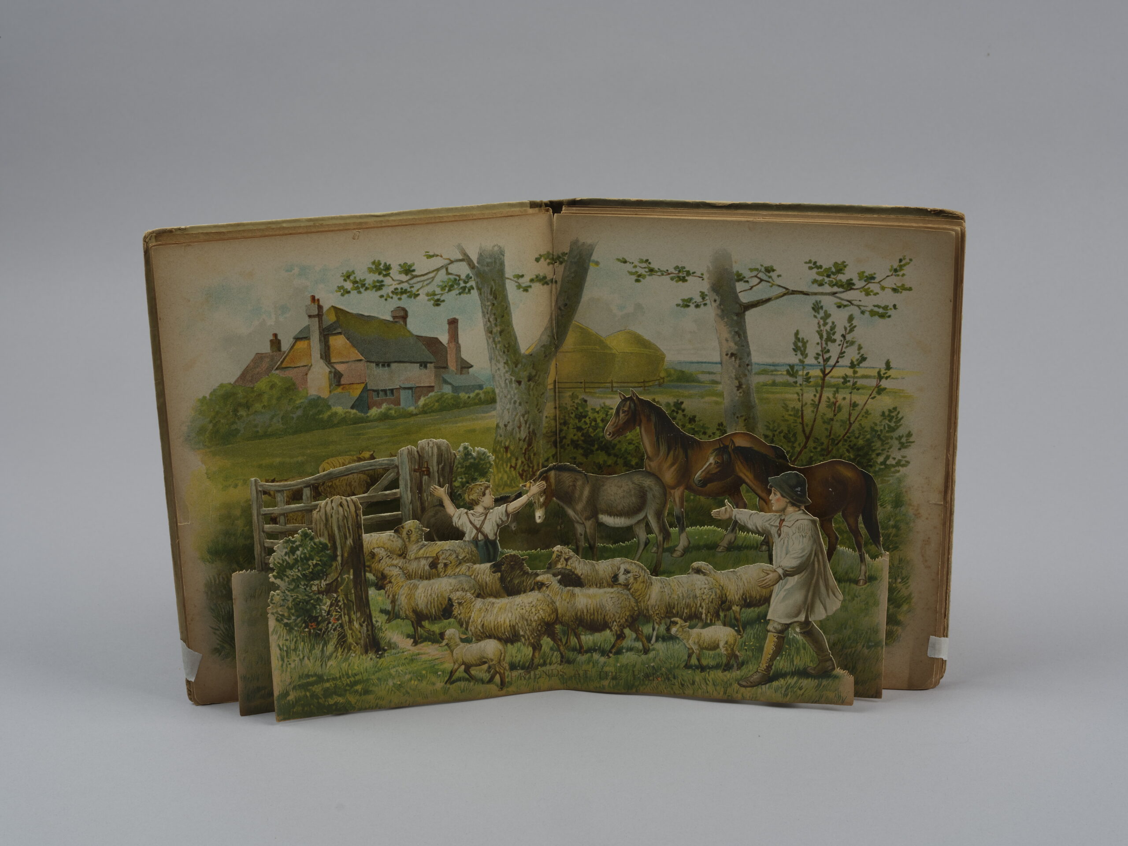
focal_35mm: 67
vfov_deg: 21.9
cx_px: 564
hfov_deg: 29.0
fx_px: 2183
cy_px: 423
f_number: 20
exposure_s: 1/100
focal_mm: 84.8
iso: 125
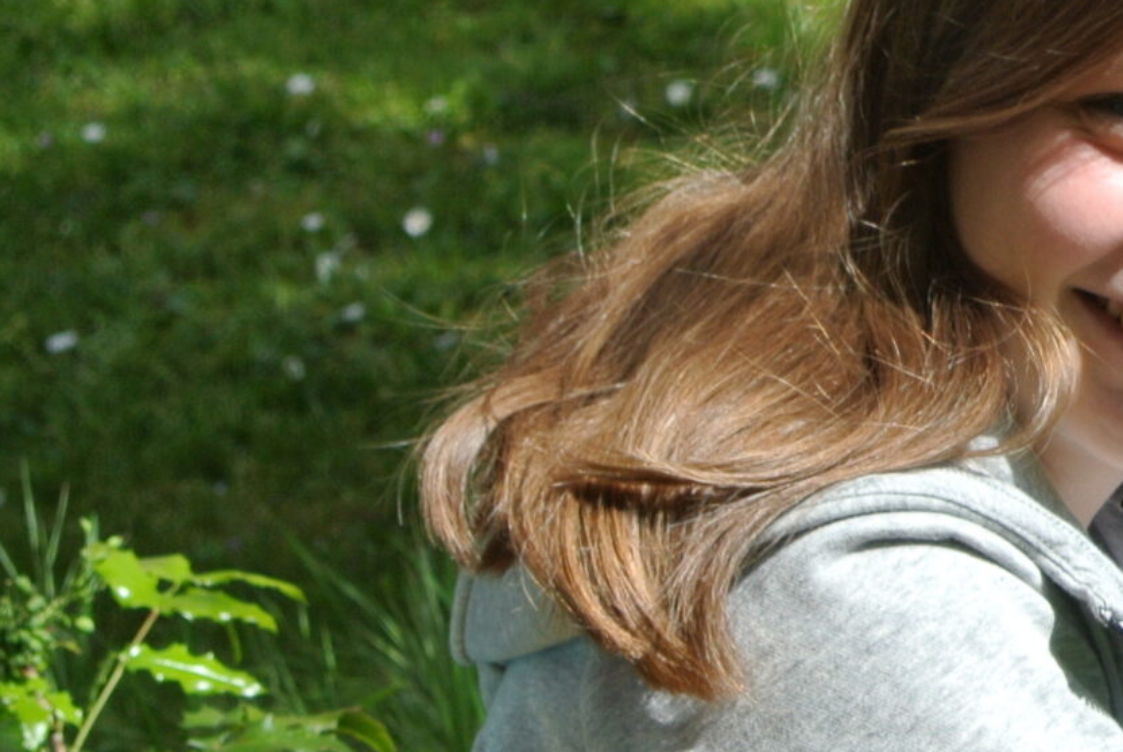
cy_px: 578
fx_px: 7778
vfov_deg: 5.5
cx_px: 1614
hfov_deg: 8.1
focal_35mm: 249
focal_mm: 30
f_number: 5.6
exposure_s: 1/320
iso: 100
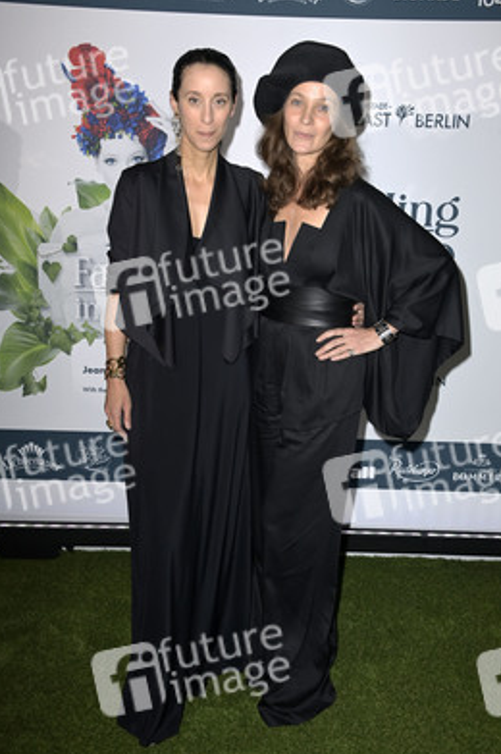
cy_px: 382
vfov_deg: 43.6
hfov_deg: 29.8
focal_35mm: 45
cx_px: 247
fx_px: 941
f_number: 6.3
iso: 640
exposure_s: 1/250
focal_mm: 44
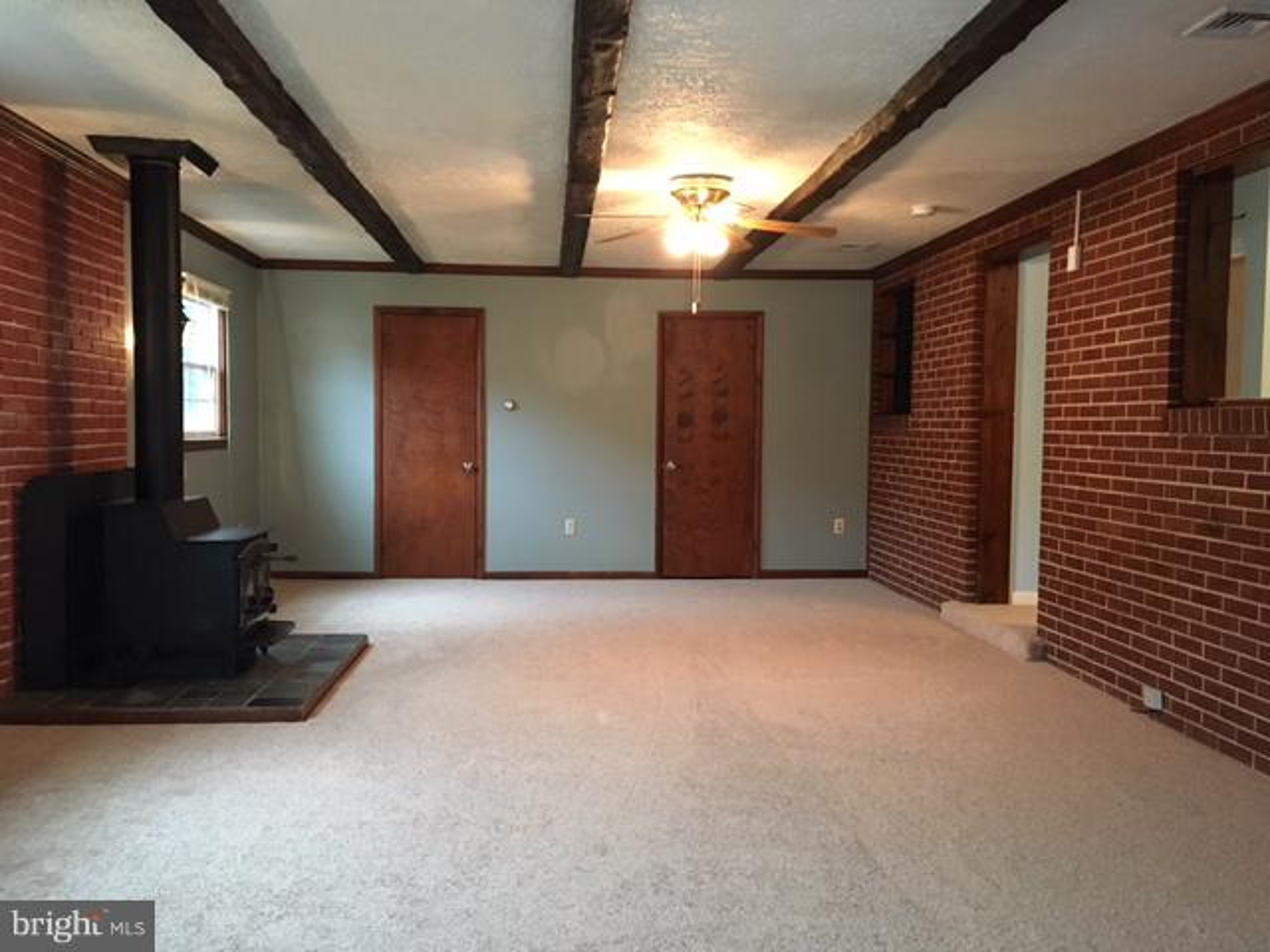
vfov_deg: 48.2
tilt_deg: -3.3
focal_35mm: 29
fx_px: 1064
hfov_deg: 61.7
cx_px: 635
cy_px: 476
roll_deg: -0.6
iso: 200
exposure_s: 1/30
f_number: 2.2
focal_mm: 4.15
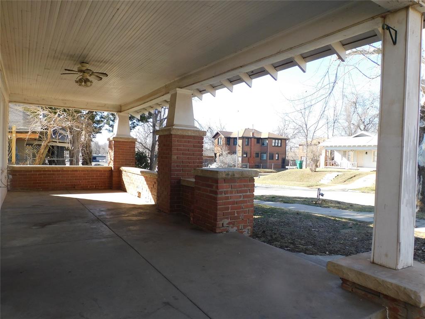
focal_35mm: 24
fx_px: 295
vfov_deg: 56.8
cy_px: 160
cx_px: 212
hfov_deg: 71.6
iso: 125
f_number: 3.3
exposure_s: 1/250
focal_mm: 4.3
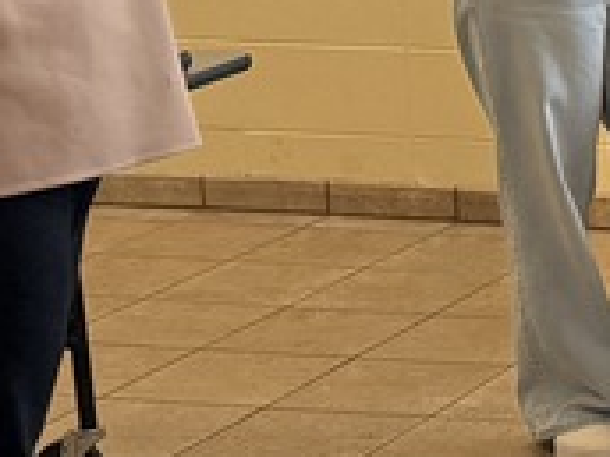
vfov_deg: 10.4
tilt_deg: -12.5
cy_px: 149
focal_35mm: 143
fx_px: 2520
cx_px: 1238
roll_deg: +0.3
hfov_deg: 12.2
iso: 200
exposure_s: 1/222
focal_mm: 6.76
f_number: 1.78
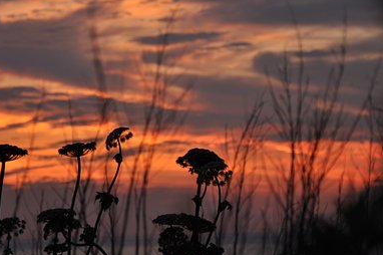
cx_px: 135
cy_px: 100
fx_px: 1924
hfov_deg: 11.4
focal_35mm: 181
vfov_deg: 7.6
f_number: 5.6
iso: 200
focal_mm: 90
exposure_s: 1/80
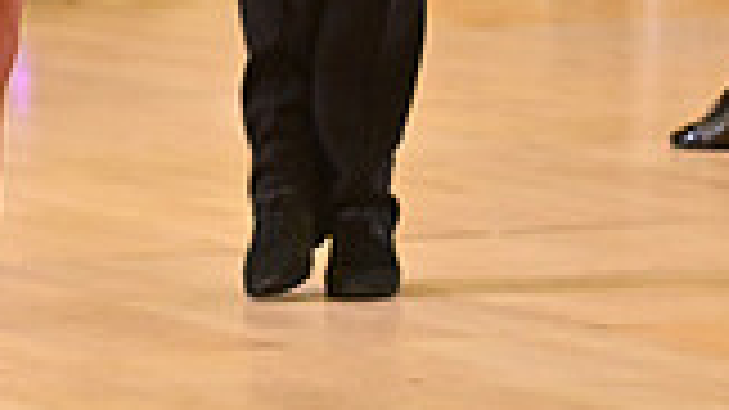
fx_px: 6899
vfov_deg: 3.4
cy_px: -442
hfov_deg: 6.0
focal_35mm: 357
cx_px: 2
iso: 4000
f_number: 5.6
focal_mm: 95
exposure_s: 1/400
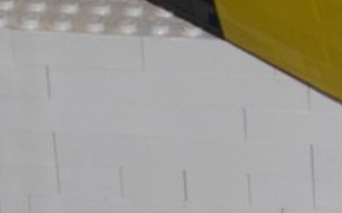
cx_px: 419
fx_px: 3566
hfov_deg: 5.5
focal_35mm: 383
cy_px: 159
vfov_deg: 3.4
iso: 79
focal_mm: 19.1
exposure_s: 1/64
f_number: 4.3
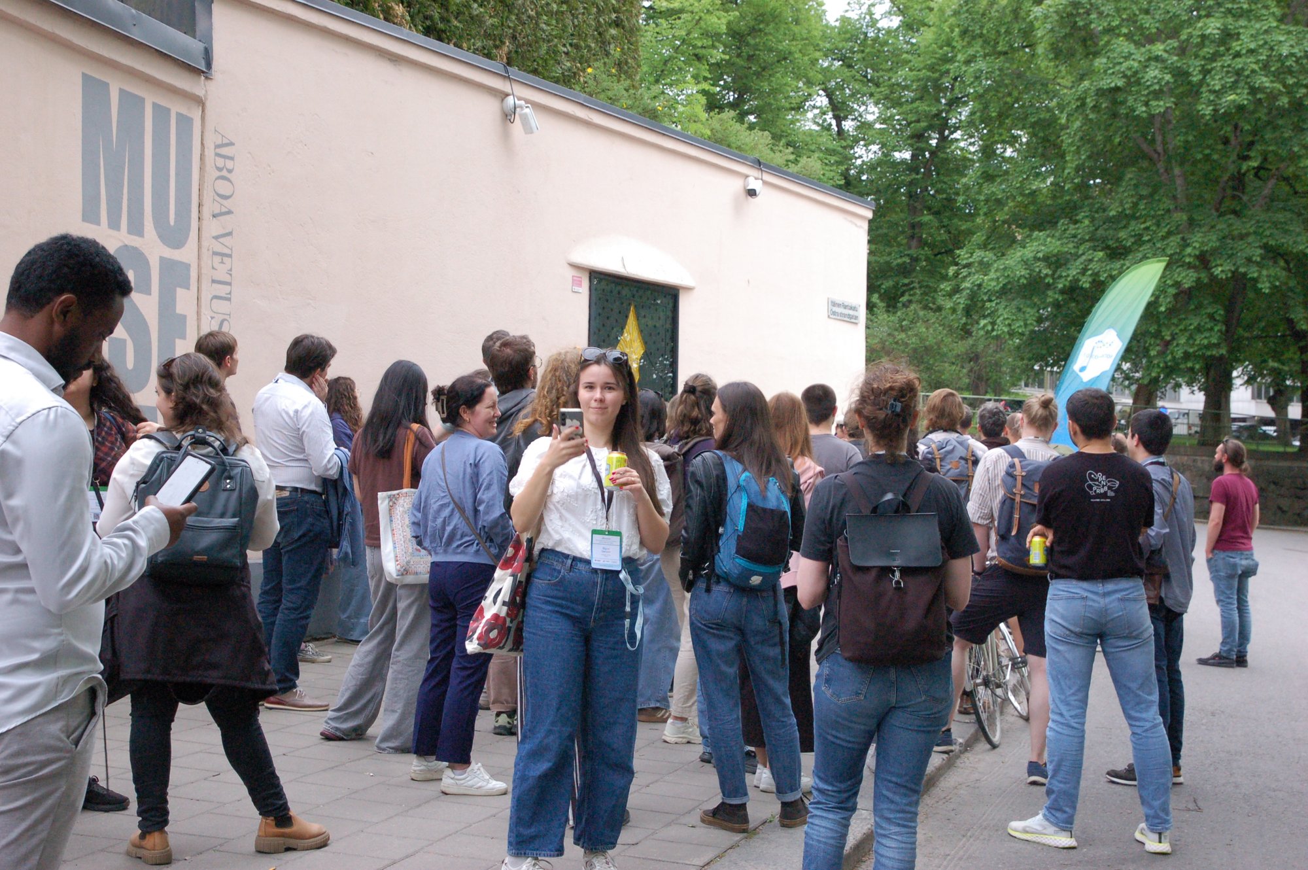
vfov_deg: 28.0
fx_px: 1743
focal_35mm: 48
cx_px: 654
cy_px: 435
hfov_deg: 41.1
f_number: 9
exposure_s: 1/125
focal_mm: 32
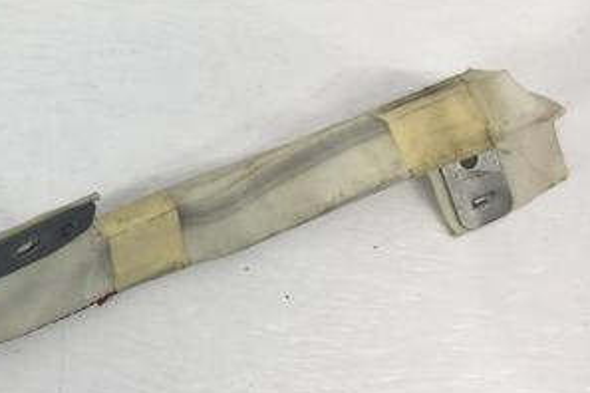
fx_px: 1065
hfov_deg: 29.1
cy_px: 149
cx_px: 8
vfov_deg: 20.9
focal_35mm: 65
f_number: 2.2
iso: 32
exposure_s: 1/100
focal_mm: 4.15
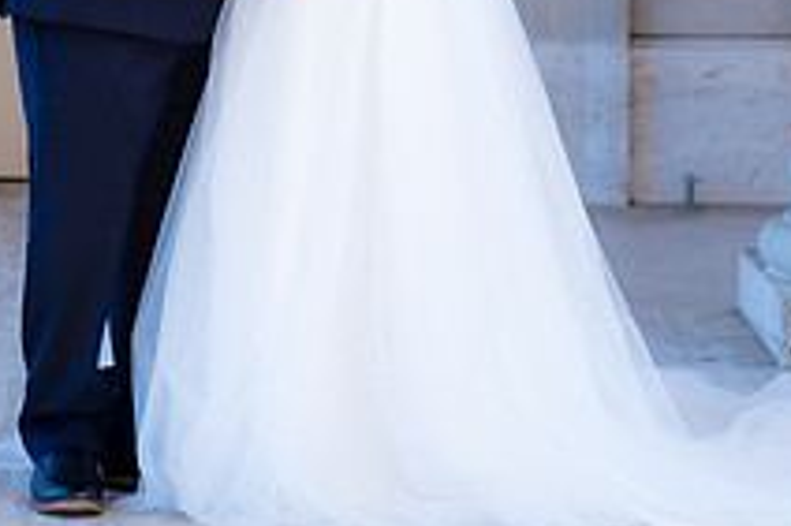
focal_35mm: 249
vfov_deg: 5.5
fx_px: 5467
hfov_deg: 8.3
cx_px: 164
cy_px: -226
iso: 160
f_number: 2.5
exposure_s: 1/320
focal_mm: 56
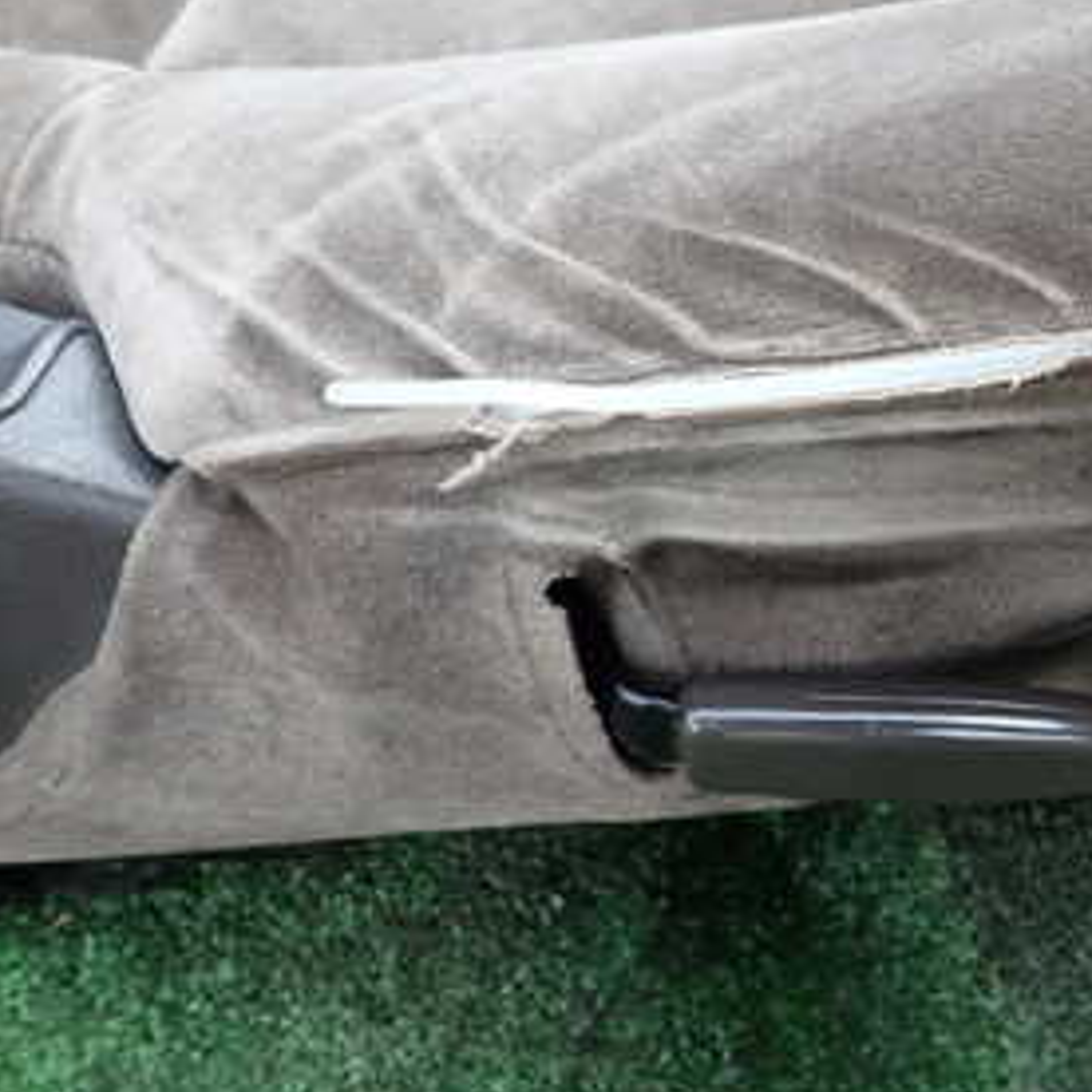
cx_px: 1088
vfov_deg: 34.9
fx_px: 1713
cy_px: 328
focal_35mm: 48
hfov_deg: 32.6
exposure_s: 1/160
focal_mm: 4.5
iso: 100
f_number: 2.8
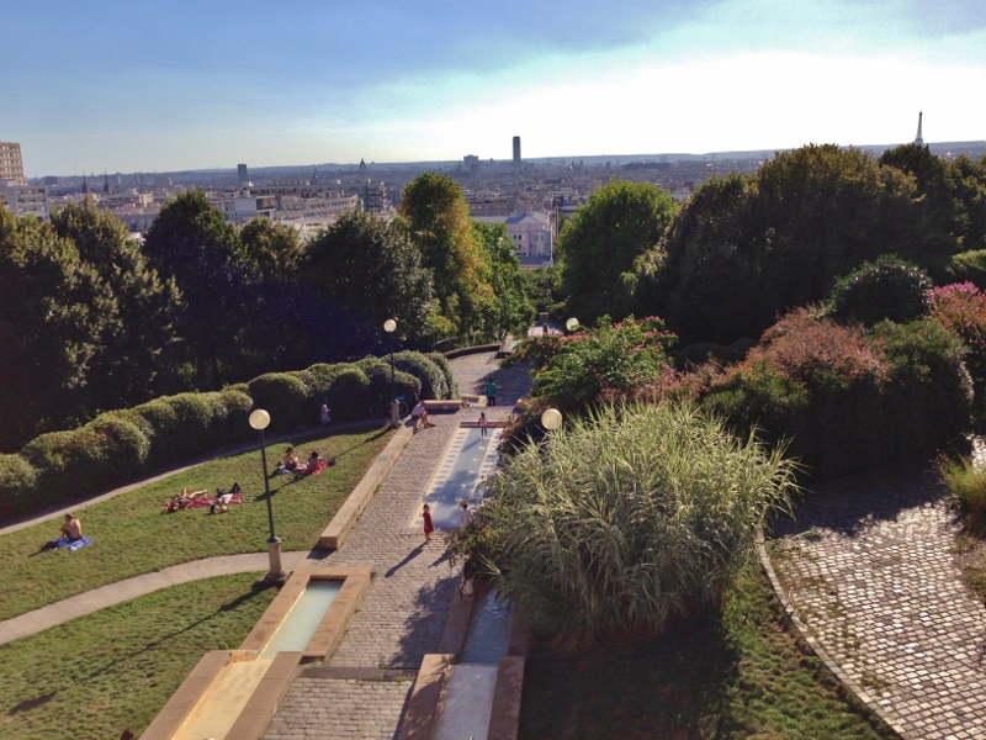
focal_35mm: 33
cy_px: 370
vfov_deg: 42.9
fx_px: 940
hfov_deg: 55.4
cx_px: 493
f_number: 2.4
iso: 50
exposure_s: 1/1869
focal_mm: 4.13
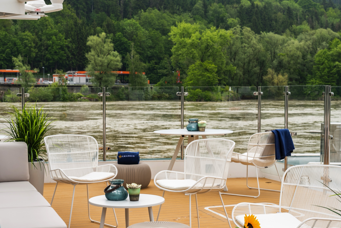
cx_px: 183
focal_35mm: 71
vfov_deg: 19.2
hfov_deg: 28.4
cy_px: 136
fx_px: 673
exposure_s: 1/60
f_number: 11
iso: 100
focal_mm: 50
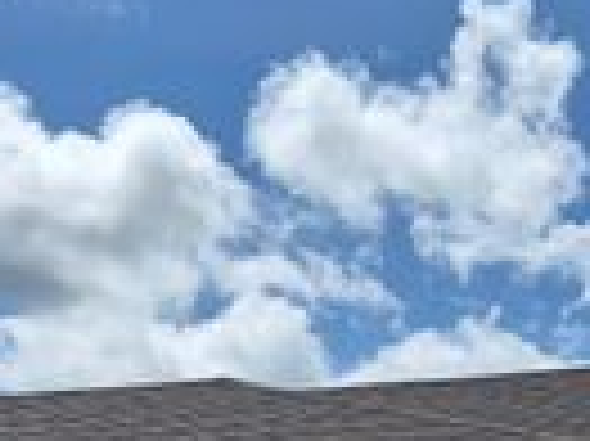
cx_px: 640
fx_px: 1499
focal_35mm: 88
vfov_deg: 15.0
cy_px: 745
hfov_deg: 21.2
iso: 50
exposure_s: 1/7696
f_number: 1.8
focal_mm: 5.4
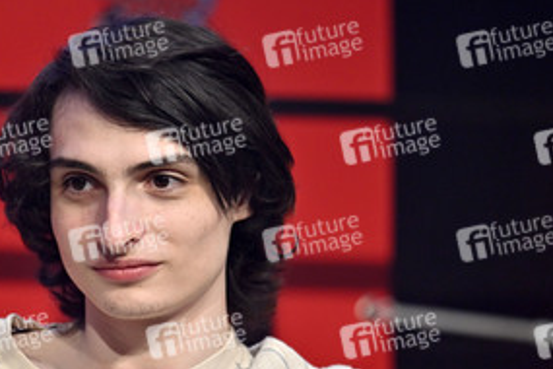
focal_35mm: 632
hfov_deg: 3.3
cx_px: 145
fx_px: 9707
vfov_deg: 2.2
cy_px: 287
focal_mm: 400
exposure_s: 1/250
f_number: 4.5
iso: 1600
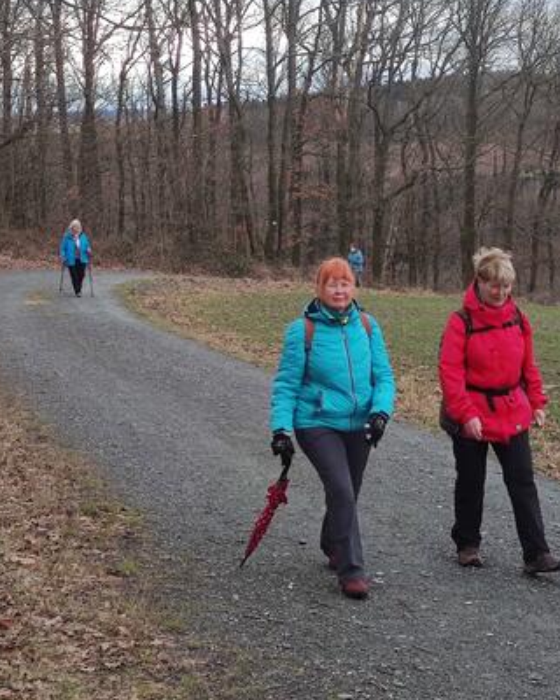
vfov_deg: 25.4
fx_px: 1554
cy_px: 312
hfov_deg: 20.4
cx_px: 320
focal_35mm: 75
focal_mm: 8.16
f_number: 2
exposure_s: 1/462
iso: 50
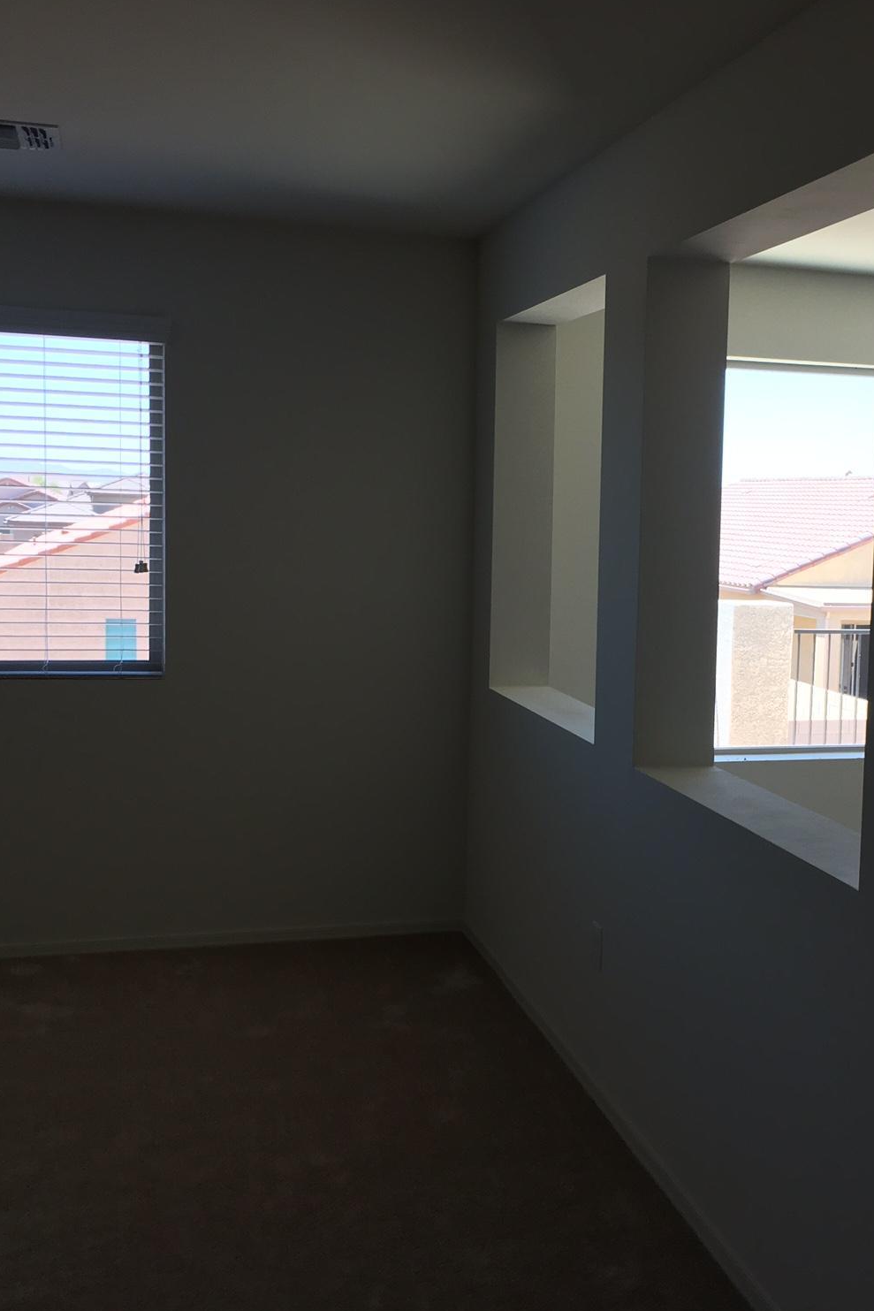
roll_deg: -1.8
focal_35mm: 41
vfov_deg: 47.4
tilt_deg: -4.3
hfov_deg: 32.3
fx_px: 1493
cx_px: 604
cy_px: 648
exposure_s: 1/60
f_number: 2.2
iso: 25
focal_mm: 4.15
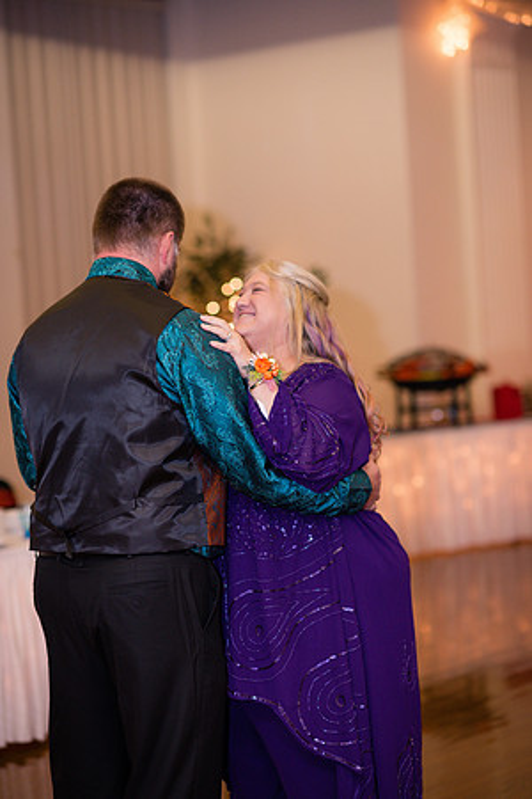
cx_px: 266
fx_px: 1884
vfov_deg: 23.9
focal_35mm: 85
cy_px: 400
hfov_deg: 16.1
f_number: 2.2
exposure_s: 1/125
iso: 640
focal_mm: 85
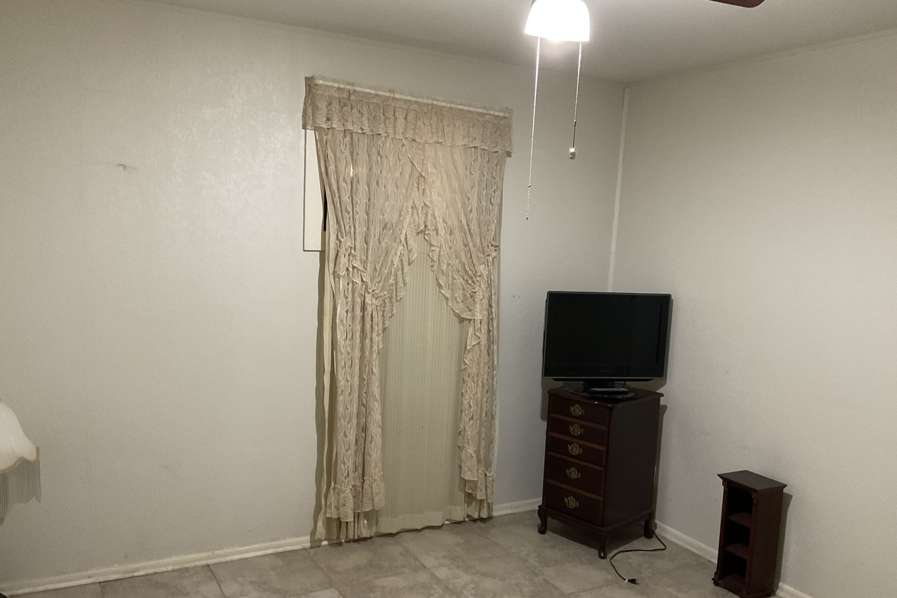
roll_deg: -1.7
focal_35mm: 31
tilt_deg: -8.2
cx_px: 449
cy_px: 344
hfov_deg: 60.3
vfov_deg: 42.2
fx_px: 772
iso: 200
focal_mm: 3
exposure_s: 1/40
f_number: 1.8
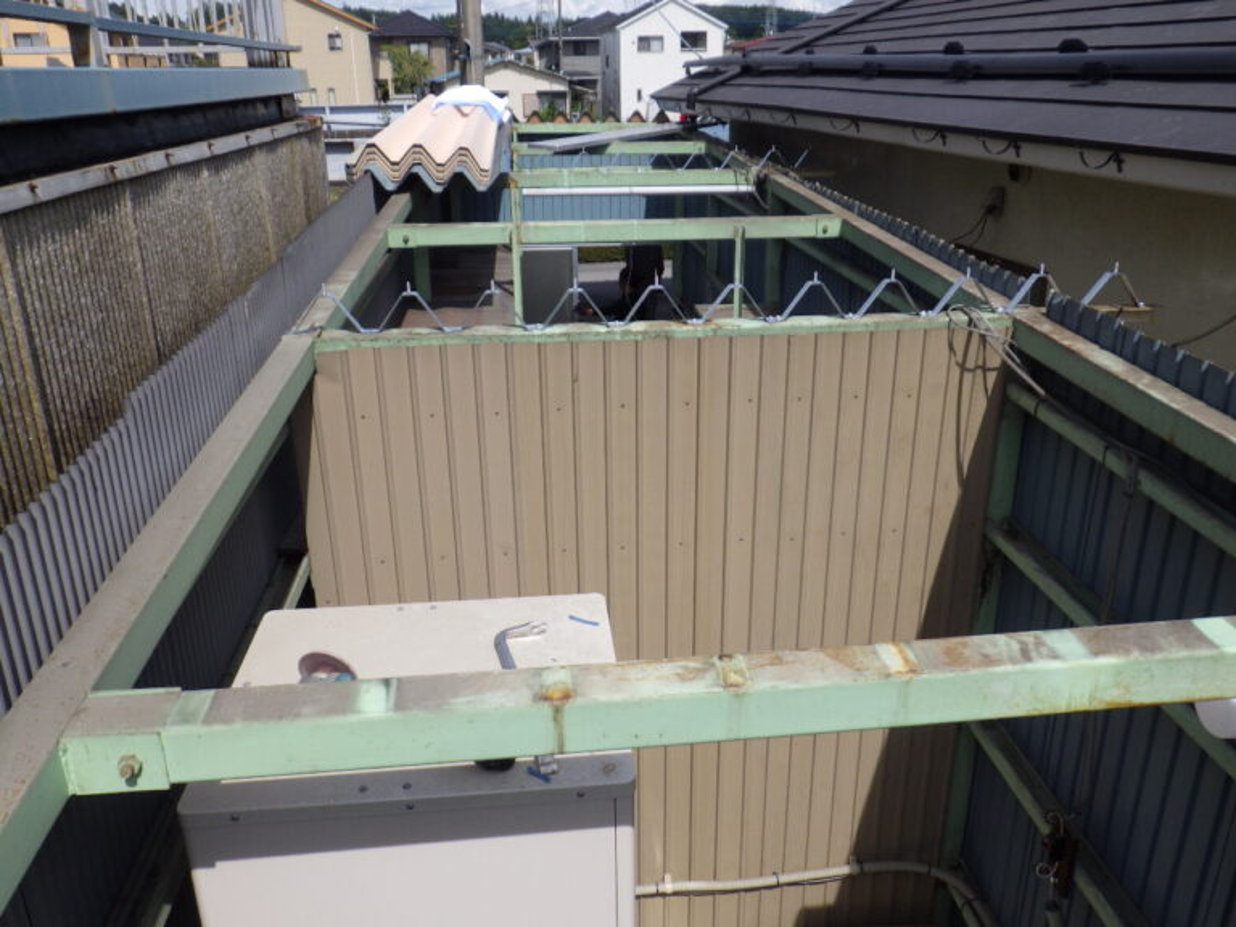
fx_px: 1000
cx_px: 618
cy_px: 464
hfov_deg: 63.4
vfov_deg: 49.7
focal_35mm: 28
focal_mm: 5
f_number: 4.2
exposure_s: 1/1250
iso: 125
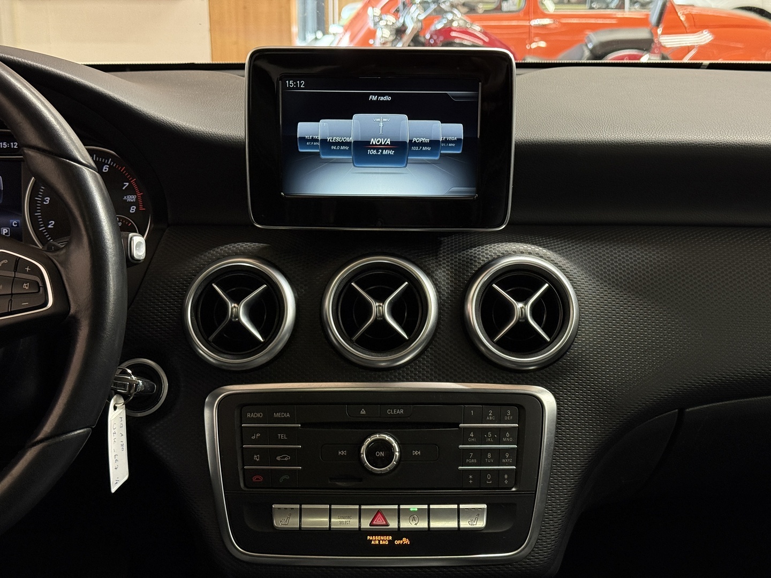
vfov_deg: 30.3
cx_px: 386
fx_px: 1069
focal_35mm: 48
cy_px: 289
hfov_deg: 39.7
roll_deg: +0.2
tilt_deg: -15.2
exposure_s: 1/40
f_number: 1.78
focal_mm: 6.76
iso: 320
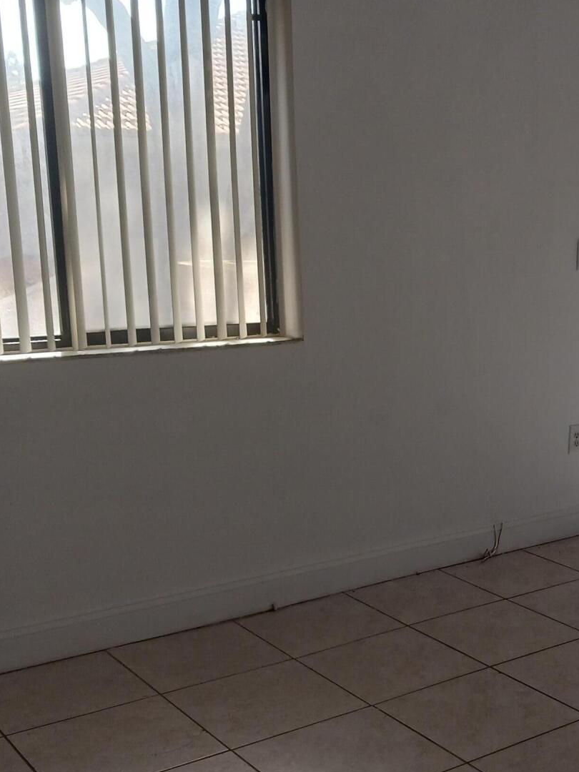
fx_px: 1115
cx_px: 489
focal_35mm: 50
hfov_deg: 28.3
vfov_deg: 37.9
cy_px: 484
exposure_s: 1/60
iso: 125
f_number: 1.8
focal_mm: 4
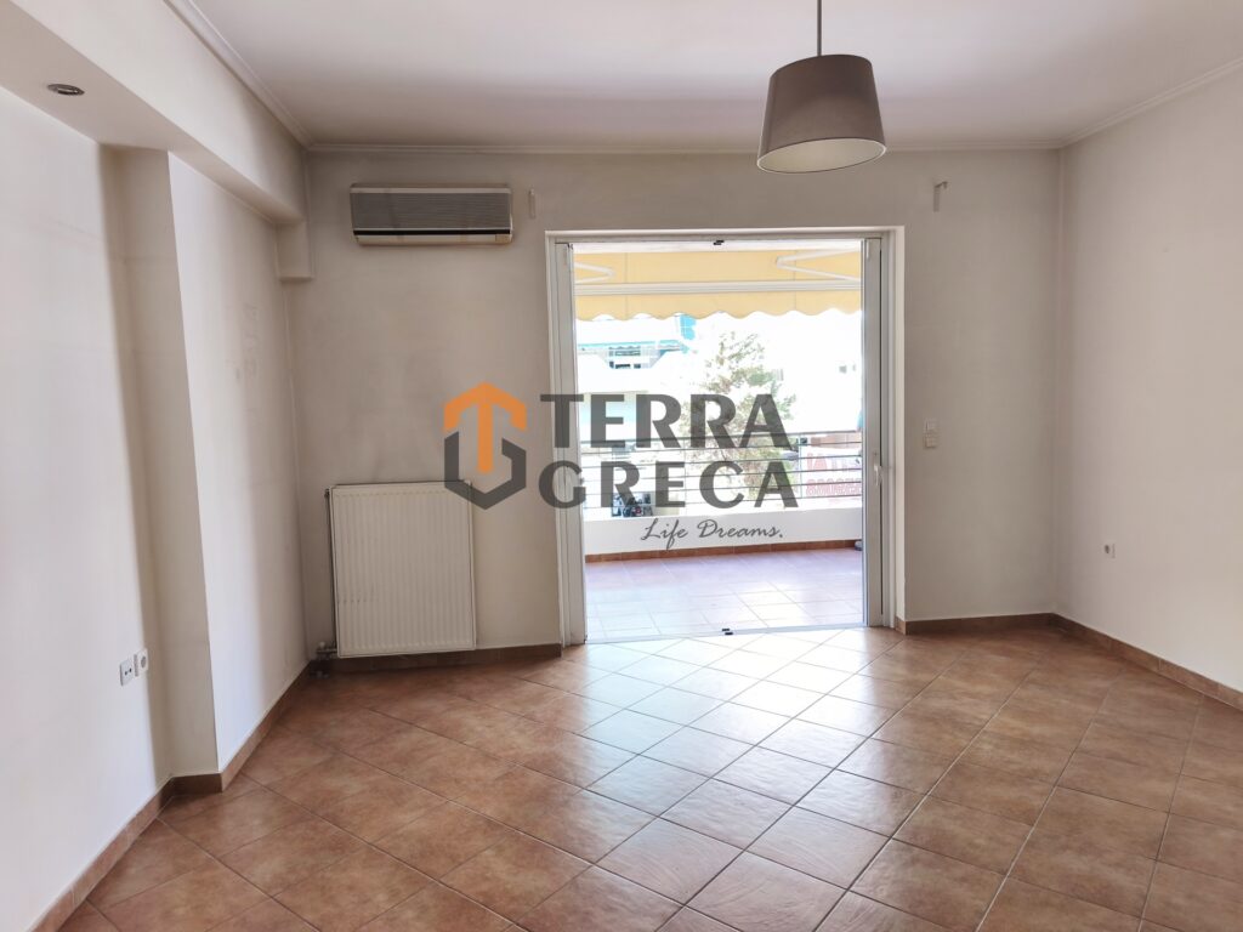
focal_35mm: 23
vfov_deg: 58.9
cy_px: 466
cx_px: 622
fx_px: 826
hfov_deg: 73.9
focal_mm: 5.35
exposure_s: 1/50
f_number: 1.7
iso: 80
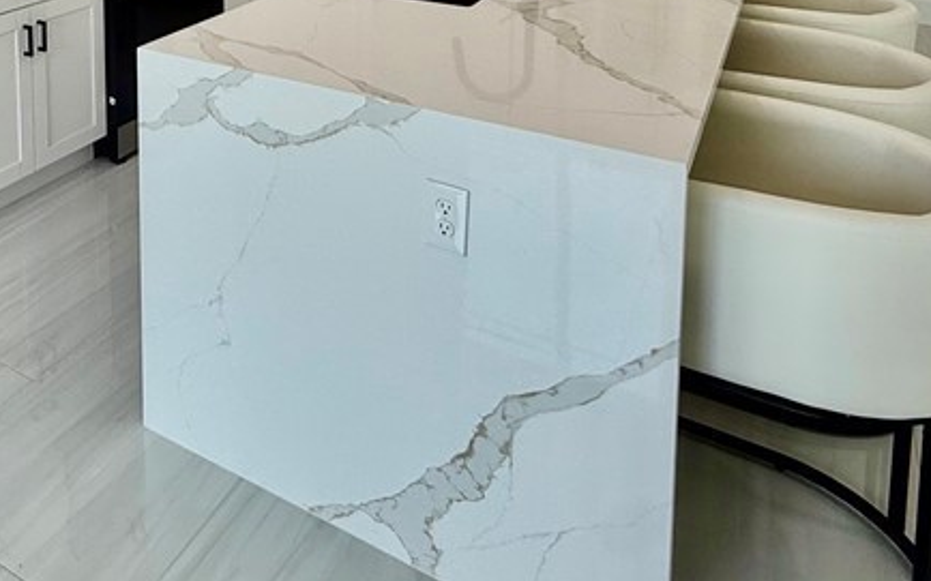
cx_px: 215
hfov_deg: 52.5
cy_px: -135
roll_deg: +0.4
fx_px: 888
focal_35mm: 35
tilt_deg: -5.4
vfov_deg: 30.2
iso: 50
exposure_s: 1/150
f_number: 2.2
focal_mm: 2.22
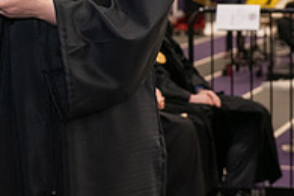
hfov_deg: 9.7
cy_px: -52
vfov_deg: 6.6
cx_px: -84
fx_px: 1699
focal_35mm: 208
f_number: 5
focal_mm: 70
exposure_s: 1/125
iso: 2000
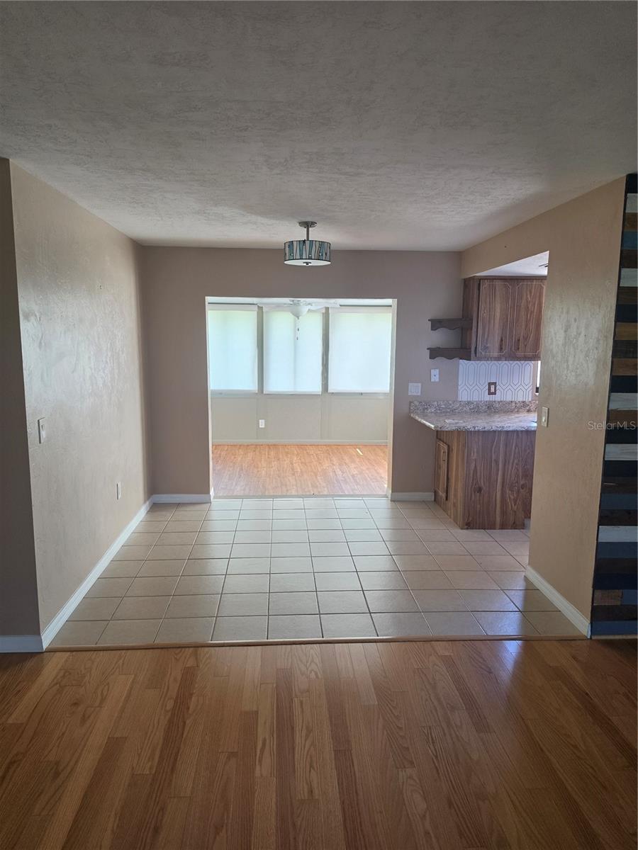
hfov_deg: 58.9
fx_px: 565
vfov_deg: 73.9
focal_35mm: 23
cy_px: 425
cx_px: 319
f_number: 1.4
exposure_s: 1/180
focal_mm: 6.5
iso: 125
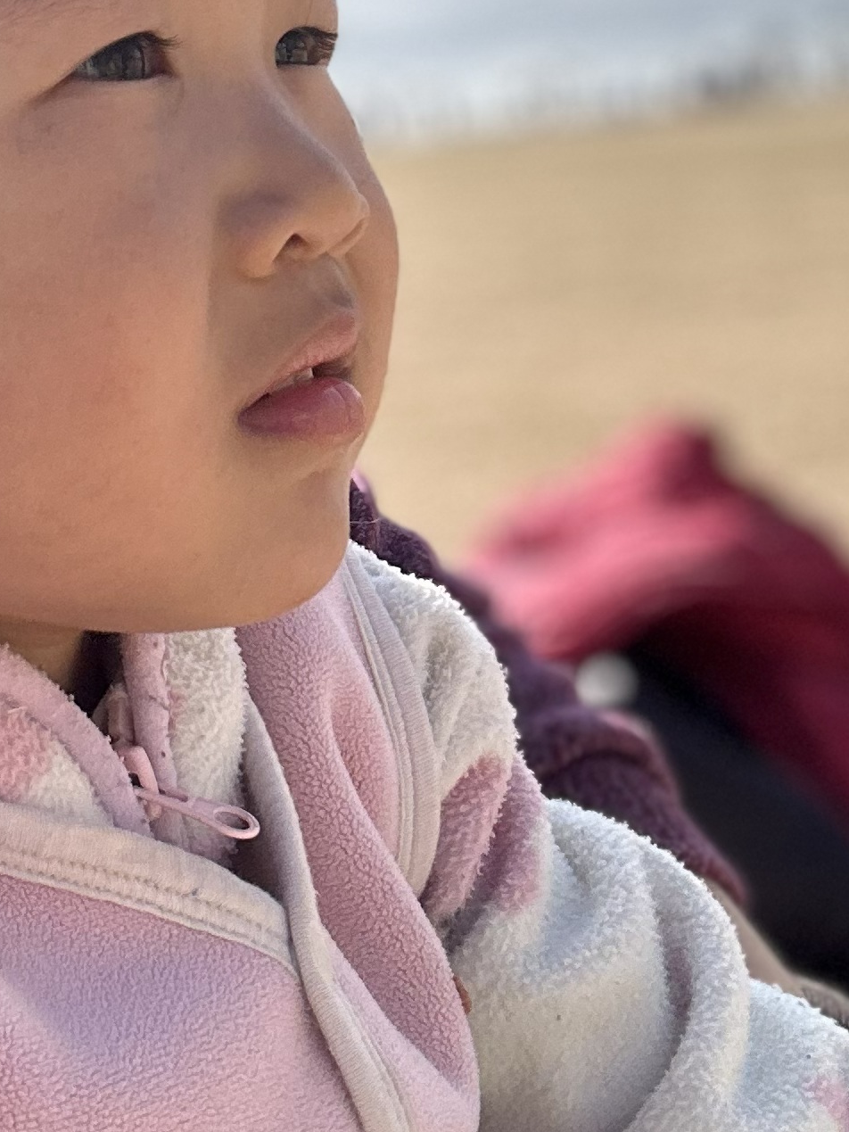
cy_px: 77
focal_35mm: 73
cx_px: -44
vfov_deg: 25.7
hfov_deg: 19.5
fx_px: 2387
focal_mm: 2.69
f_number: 1.9
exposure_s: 1/981
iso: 25
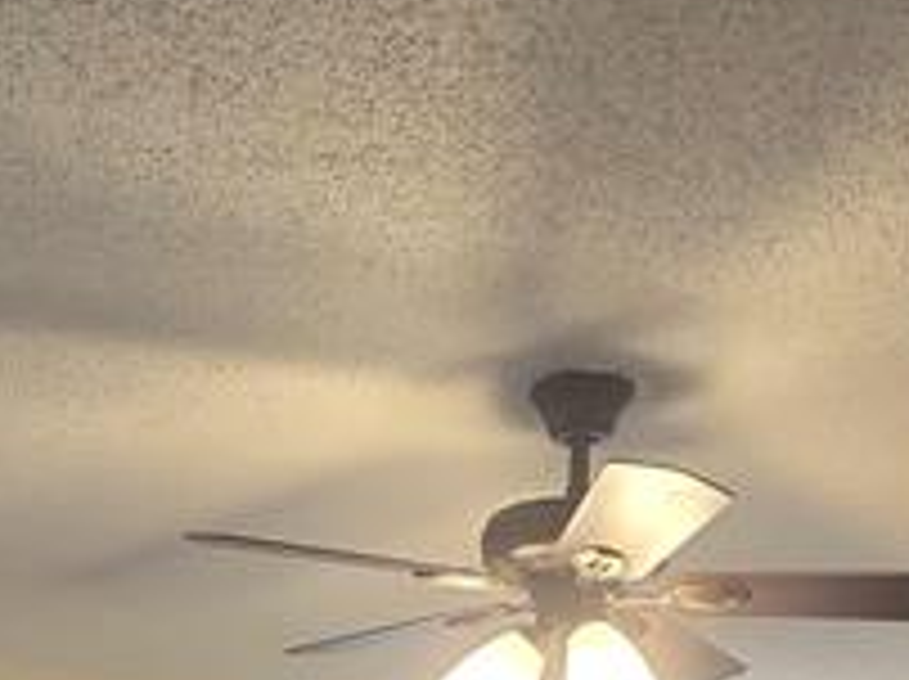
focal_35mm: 66
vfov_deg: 17.8
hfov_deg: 29.1
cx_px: 248
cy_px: 1225
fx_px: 1731
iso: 200
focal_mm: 2.2
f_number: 2.2
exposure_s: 1/60
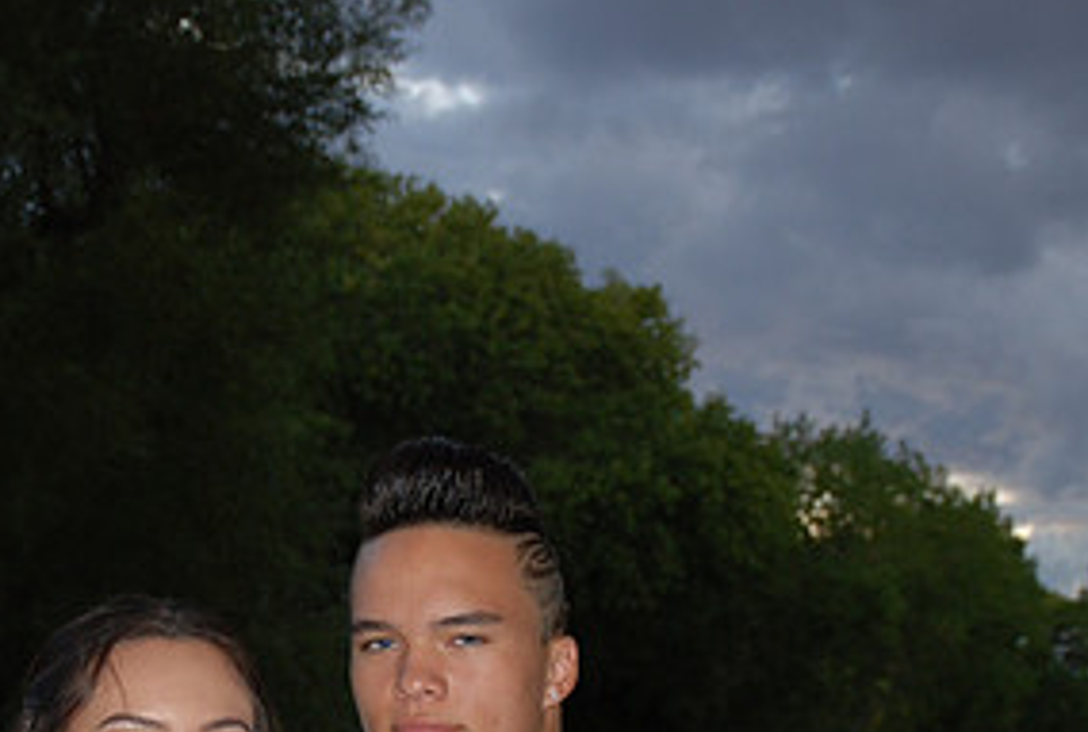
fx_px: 2970
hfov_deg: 20.7
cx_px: 429
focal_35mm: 98
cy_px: 634
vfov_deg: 13.9
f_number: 4.2
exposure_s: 1/60
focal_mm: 32
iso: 200
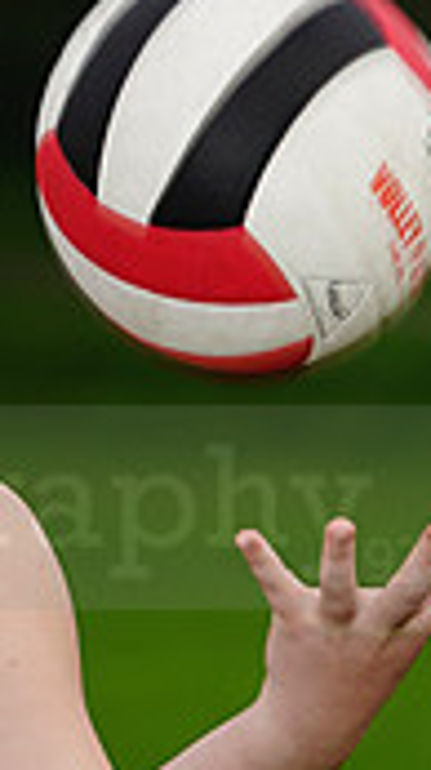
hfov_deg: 2.3
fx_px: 10856
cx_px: -209
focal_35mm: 533
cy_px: 467
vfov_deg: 4.1
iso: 200
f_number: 5
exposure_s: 1/250
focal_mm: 152
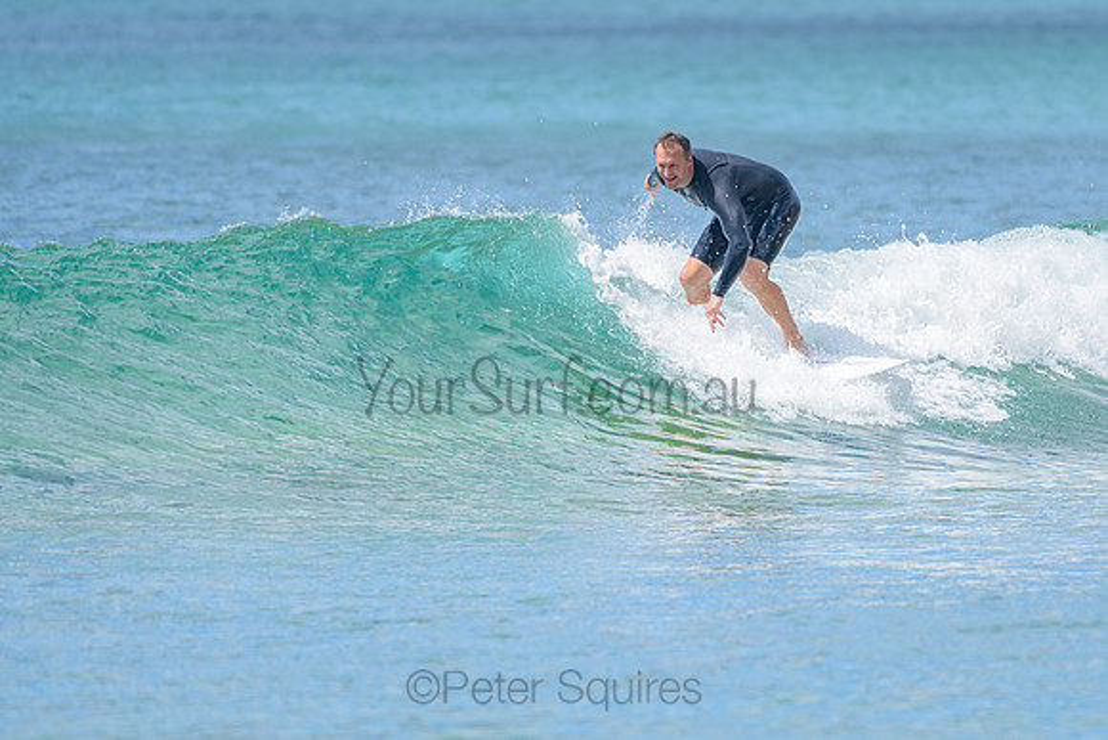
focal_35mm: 613
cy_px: 320
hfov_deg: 3.4
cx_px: 630
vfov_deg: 2.2
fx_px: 18880
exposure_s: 1/2000
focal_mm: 500
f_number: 5.6
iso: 560
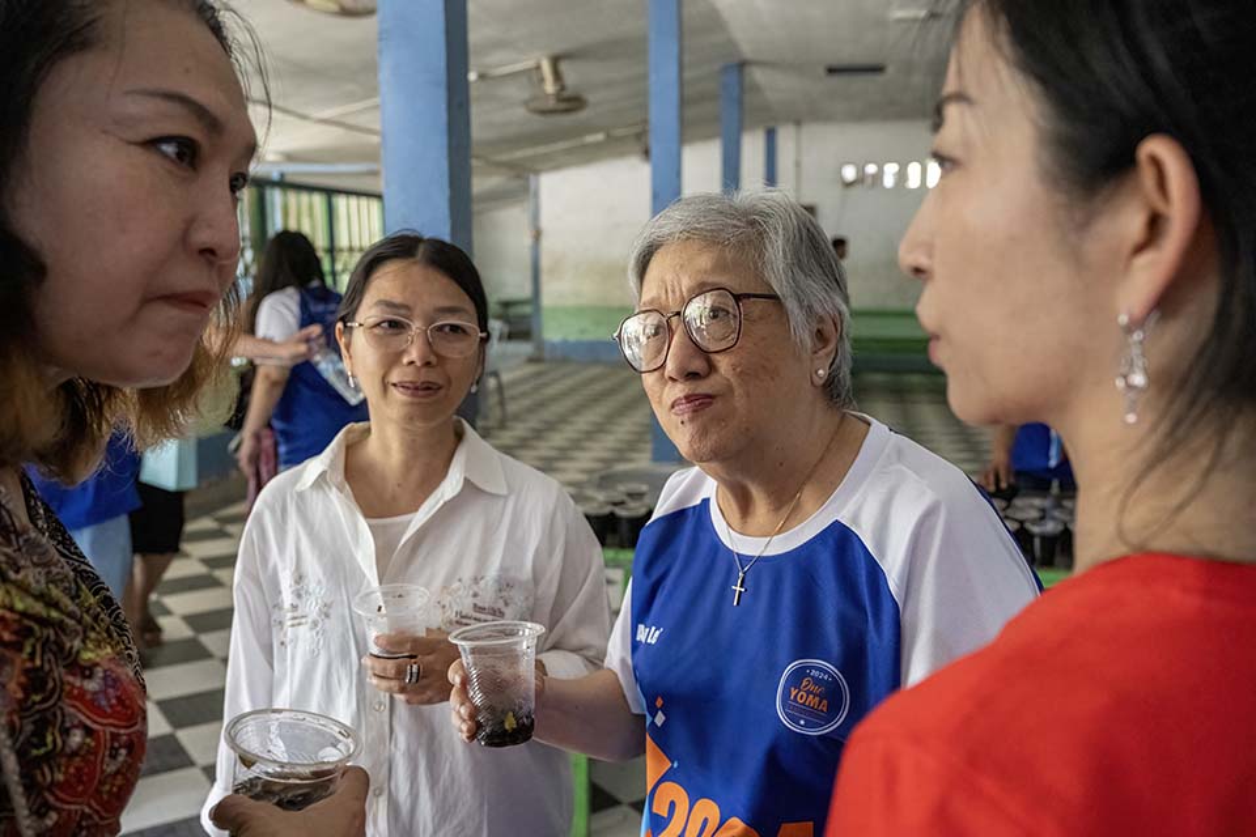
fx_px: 1169
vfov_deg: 39.4
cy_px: 418
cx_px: 628
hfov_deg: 56.5
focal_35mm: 34
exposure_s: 1/200
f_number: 5
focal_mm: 33.5
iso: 7200
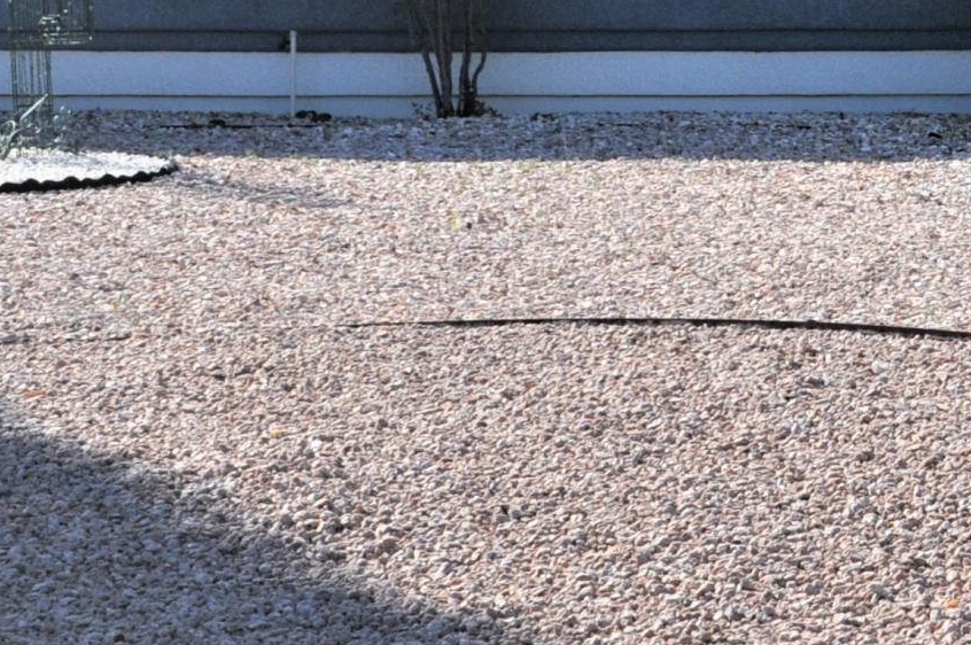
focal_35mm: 117
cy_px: 94
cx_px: 1404
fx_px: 3152
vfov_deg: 11.6
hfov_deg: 16.2
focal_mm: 22
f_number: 7.1
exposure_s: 1/1000
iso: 320
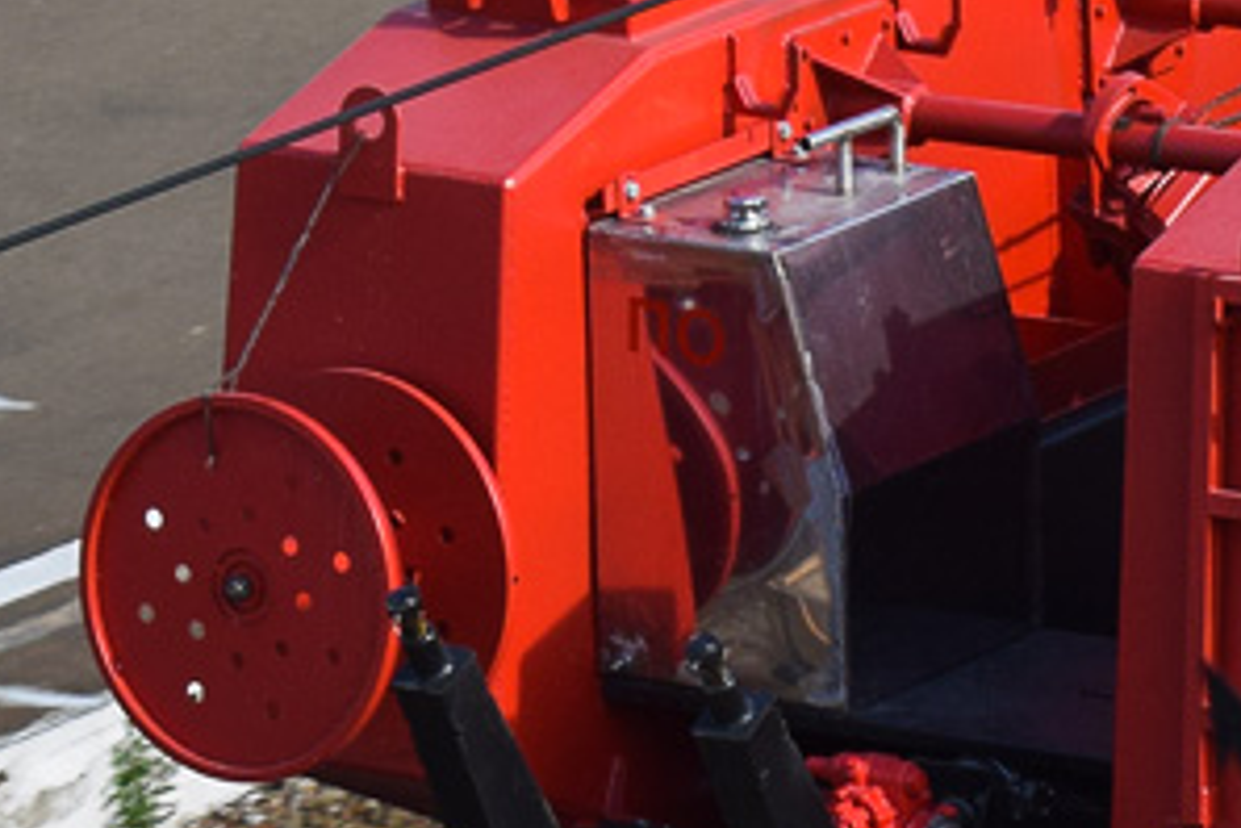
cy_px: 318
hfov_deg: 6.1
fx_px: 11479
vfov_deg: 4.1
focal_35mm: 333
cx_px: 1680
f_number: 8
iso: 220
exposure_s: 1/250
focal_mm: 55
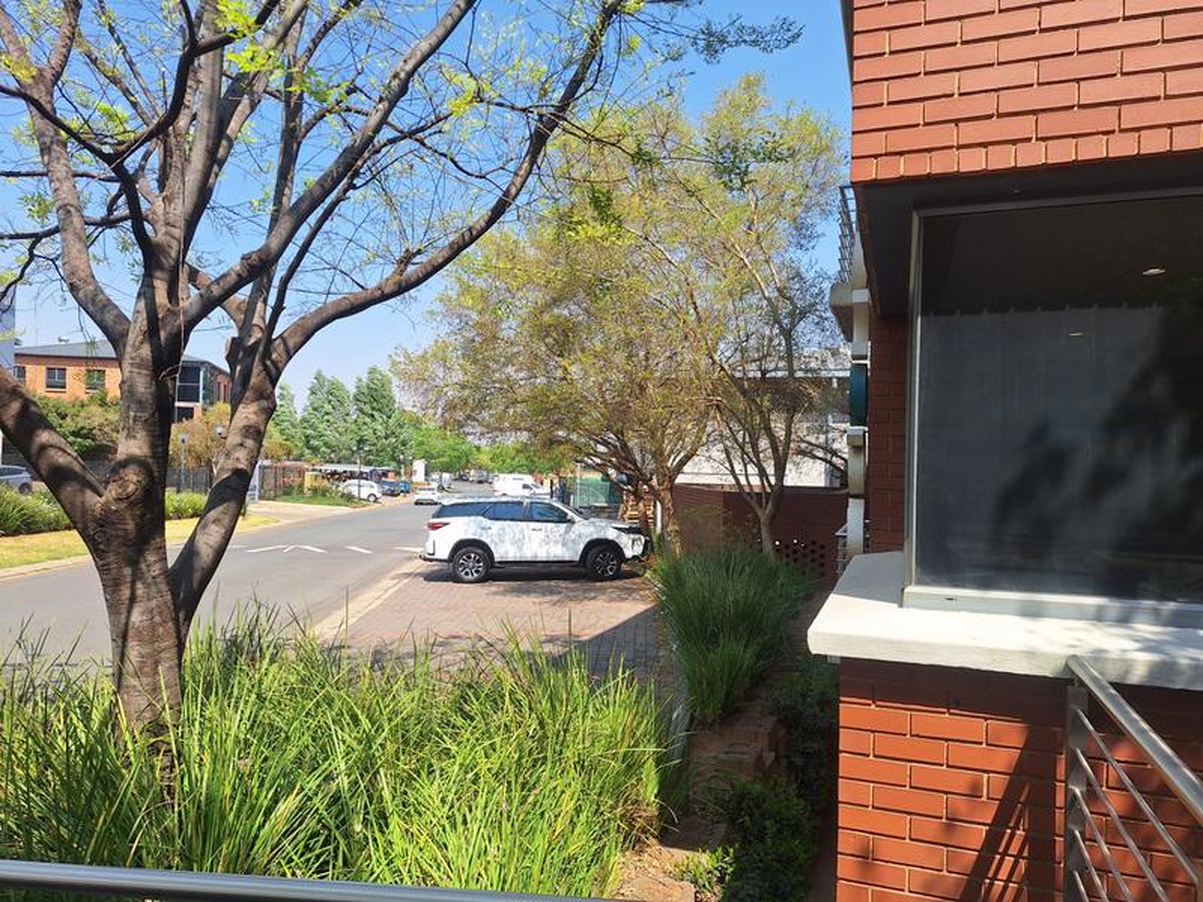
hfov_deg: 73.9
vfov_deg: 58.9
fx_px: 799
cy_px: 451
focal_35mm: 23
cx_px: 602
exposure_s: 1/1616
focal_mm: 5.54
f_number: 1.8
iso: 40
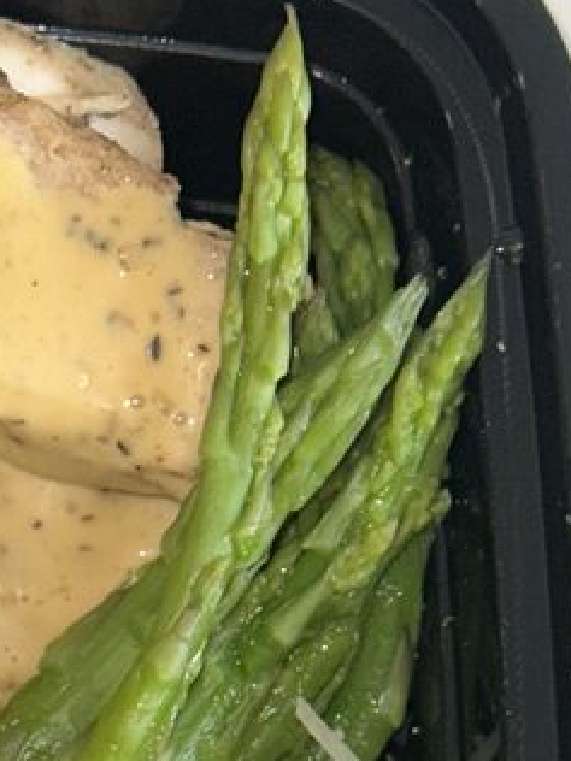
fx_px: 4003
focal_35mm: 182
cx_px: -164
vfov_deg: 10.6
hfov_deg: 8.1
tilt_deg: -82.0
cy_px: 992
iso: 40
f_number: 1.78
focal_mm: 6.86
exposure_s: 1/56
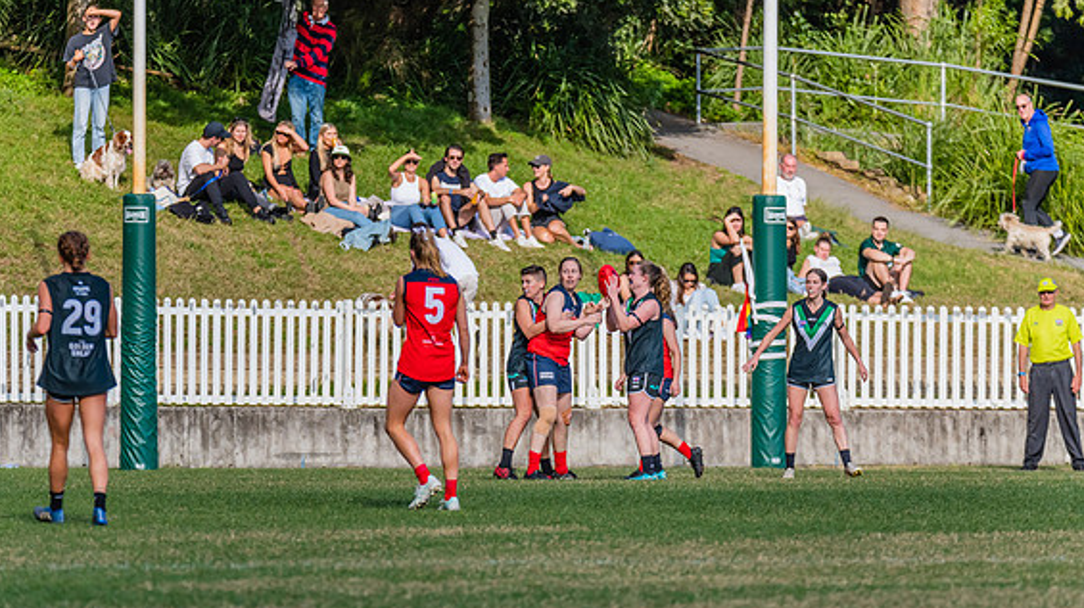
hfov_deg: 5.3
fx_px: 11806
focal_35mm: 411
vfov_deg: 3.0
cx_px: 542
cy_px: 396
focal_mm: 350
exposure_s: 1/1600
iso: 800
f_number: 7.1
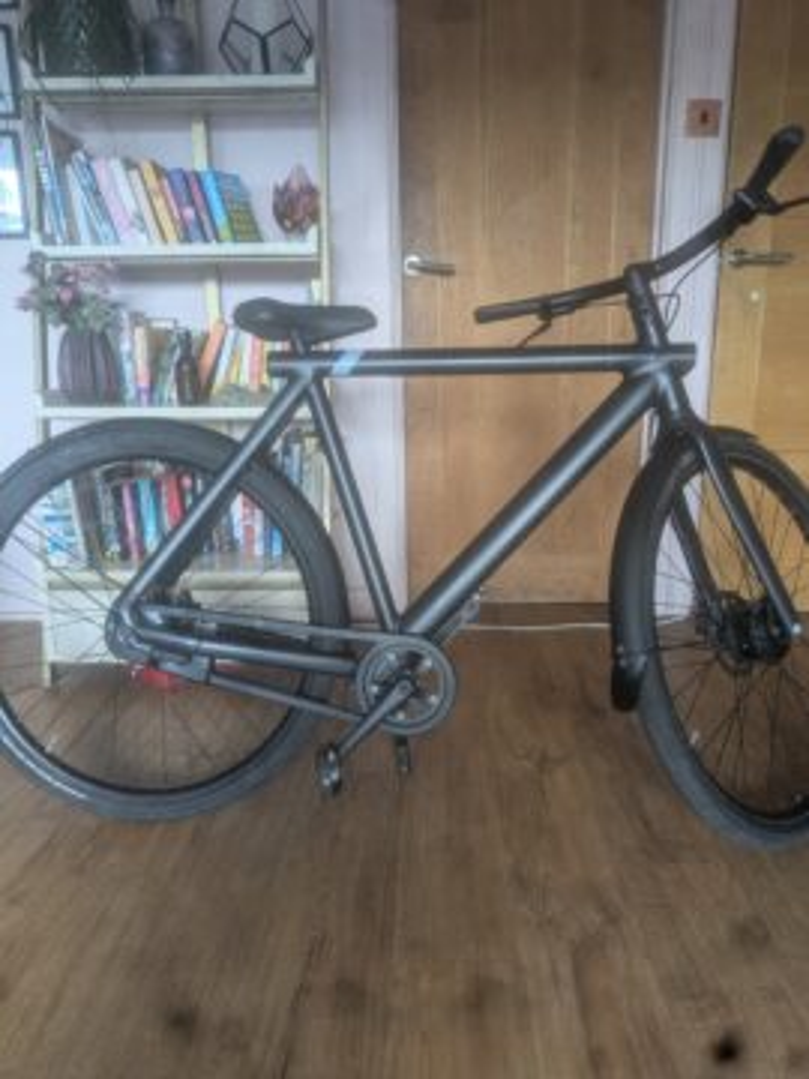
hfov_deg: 54.9
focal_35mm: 25
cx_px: 404
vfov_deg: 69.4
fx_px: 779
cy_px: 540
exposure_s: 1/100
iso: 127
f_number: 1.89
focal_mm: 5.43
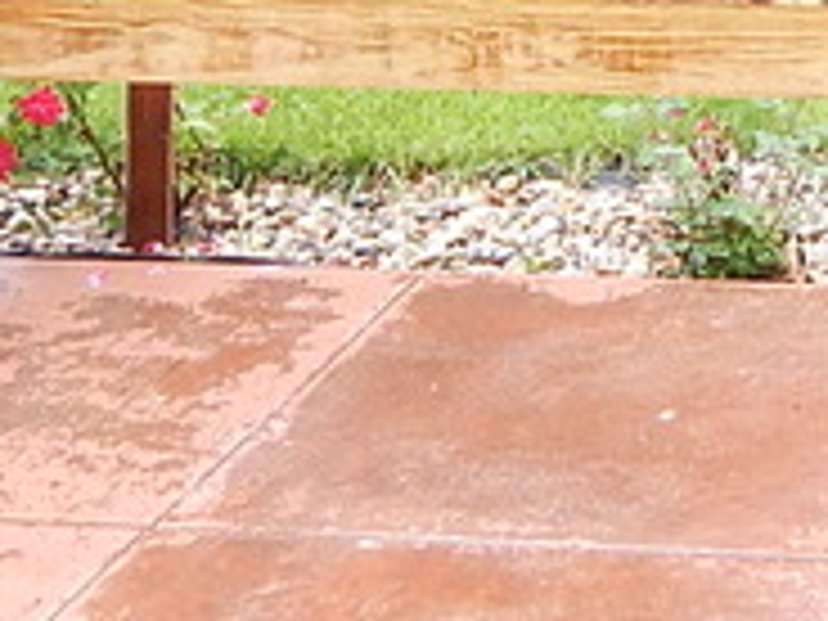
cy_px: -387
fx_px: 2583
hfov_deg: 16.9
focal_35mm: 108
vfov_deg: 12.8
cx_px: 1152
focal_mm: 5.6
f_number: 3.2
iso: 180
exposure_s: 1/60
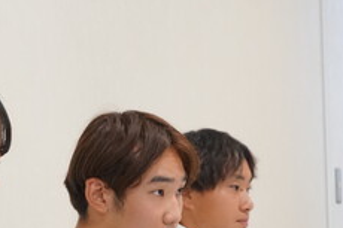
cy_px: 279
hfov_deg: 9.8
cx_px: 210
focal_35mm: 209
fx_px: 1990
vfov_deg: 6.5
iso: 2000
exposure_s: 1/160
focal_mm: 50
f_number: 5.6
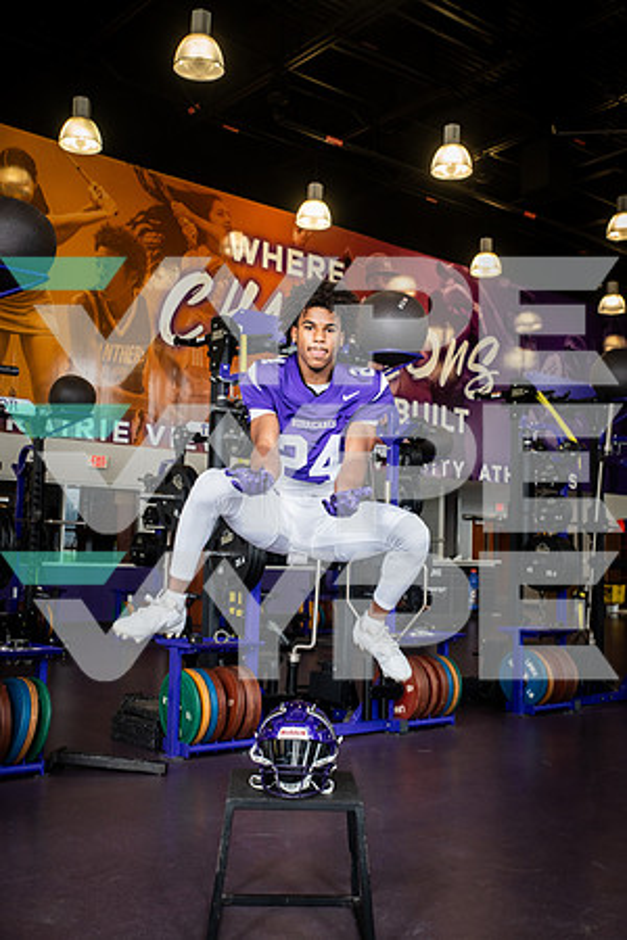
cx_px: 314
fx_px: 993
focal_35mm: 38
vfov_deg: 50.7
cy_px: 470
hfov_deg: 35.1
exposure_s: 1/250
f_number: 7.1
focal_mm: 38
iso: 800
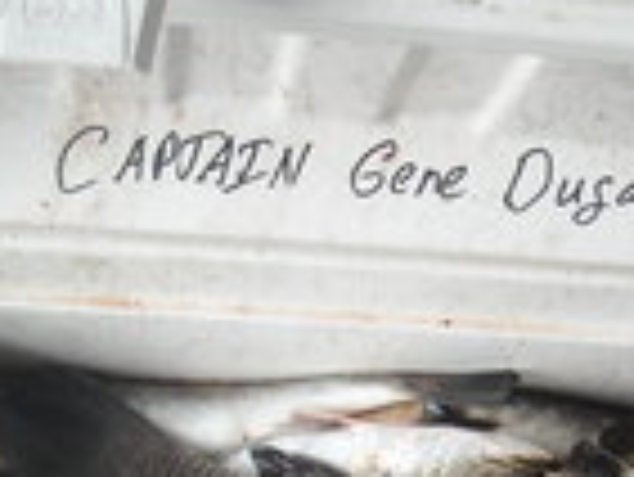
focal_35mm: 99
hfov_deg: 19.6
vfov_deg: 14.5
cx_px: 495
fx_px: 1815
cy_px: 585
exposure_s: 1/60
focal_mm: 5.7
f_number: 2.8
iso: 70
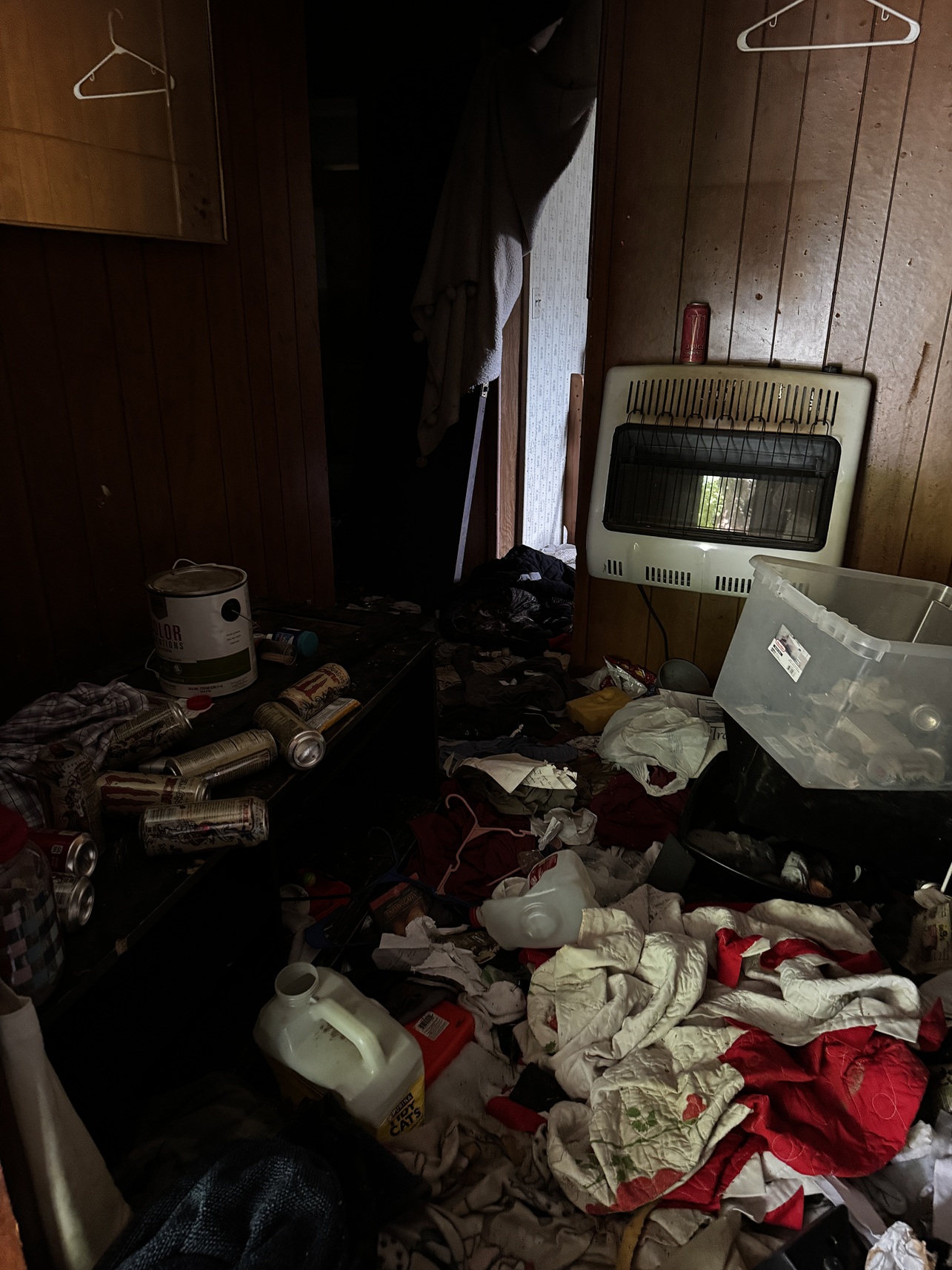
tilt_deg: -22.6
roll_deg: +0.4
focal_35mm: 24
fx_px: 880
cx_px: 476
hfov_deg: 56.8
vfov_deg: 71.6
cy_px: 635
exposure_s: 1/29
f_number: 1.78
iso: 1600
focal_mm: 6.76
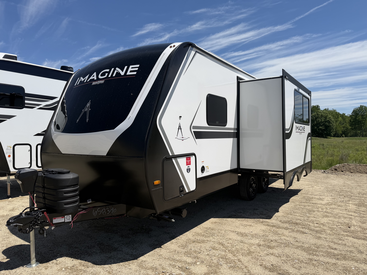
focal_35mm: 24
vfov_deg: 56.8
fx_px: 254
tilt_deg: -2.0
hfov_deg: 71.6
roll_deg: +0.7
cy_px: 138
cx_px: 184
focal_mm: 6.76
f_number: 1.78
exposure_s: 1/7353
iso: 80
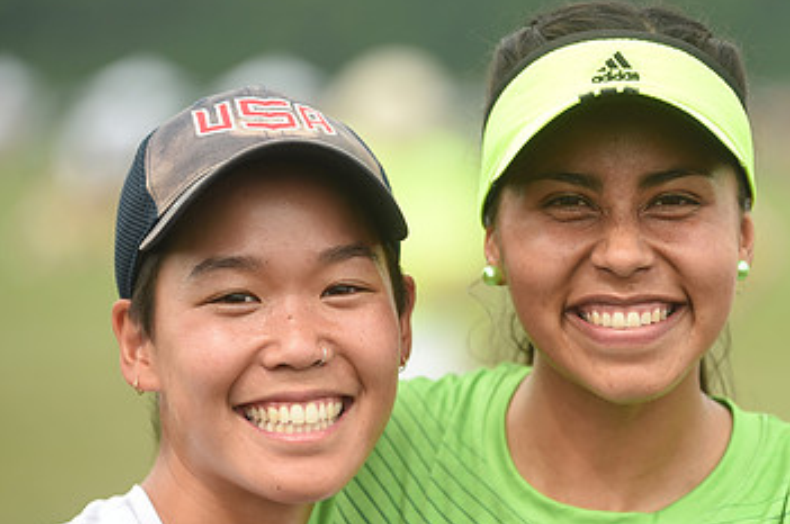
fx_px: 6333
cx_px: 542
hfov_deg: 7.1
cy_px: 350
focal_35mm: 289
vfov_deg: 4.7
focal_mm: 175
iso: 320
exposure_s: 1/1600
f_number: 2.8
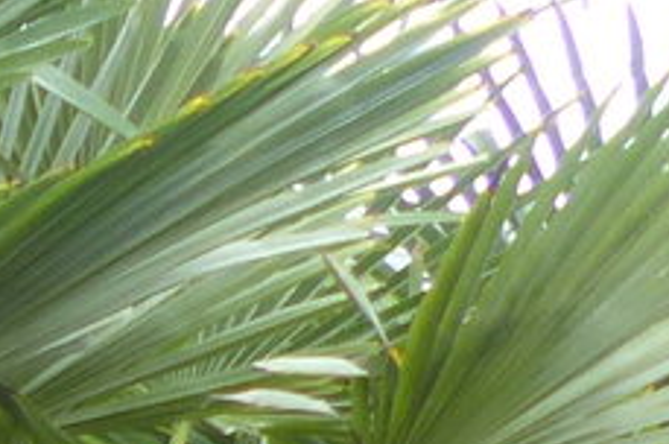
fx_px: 3377
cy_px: 1189
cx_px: -1645
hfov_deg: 8.4
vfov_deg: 7.0
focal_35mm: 182
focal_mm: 4.5
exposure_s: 1/125
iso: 100
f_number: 2.8
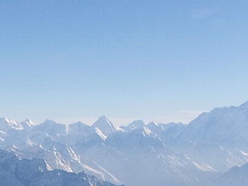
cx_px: 126
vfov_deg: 10.4
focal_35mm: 140
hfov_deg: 14.1
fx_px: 1004
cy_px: 220
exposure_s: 1/440
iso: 109
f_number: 1.8
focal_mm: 4.22
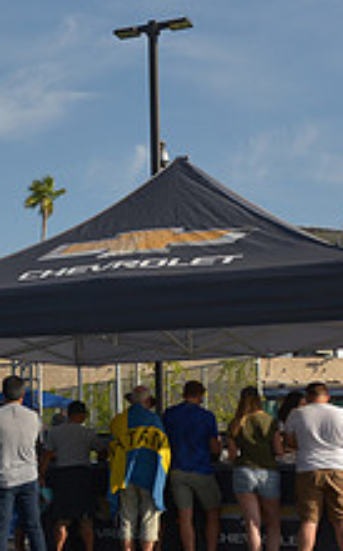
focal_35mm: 78
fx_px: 1170
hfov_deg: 15.7
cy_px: 289
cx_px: -123
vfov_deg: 26.5
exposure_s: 1/2500
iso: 200
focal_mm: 29
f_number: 4.5
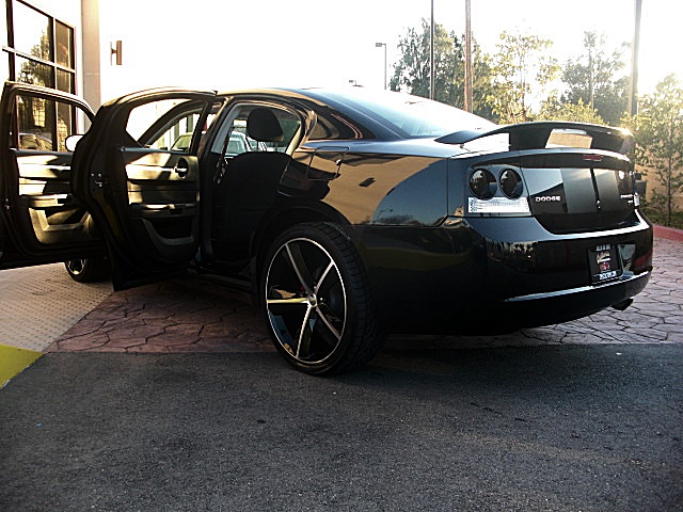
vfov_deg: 39.7
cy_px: 256
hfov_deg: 51.4
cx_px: 342
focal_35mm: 36
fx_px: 710
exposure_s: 1/100
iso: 100
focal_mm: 6.3
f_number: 2.8
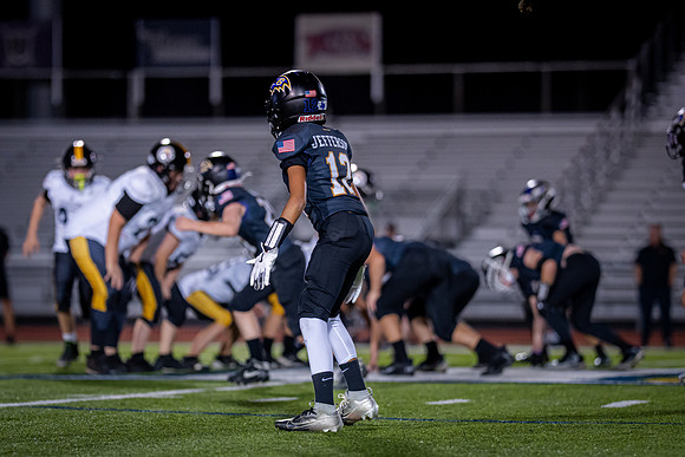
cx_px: 305
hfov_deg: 9.8
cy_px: 256
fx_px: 3988
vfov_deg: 6.6
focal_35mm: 210
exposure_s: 1/1250
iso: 1600
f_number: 1.8
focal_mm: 135
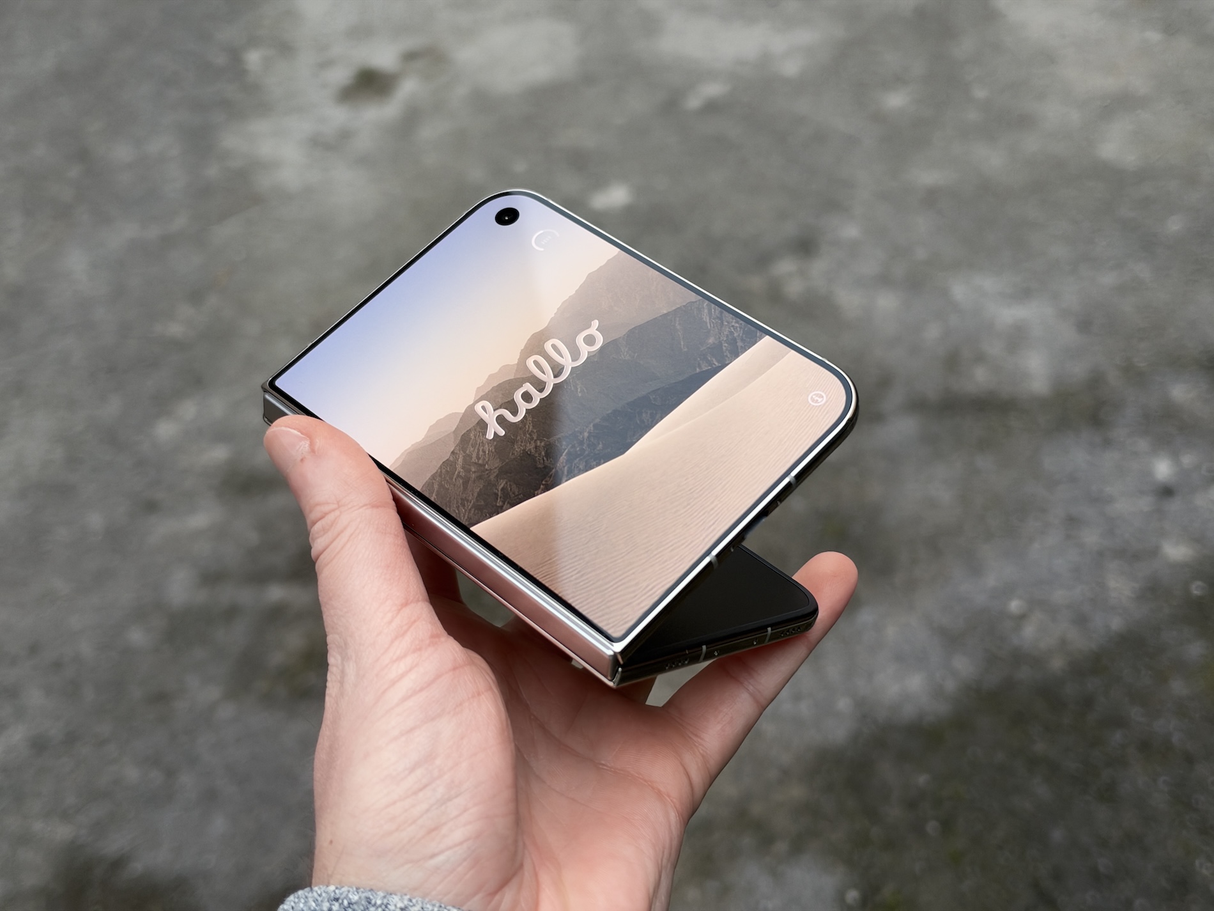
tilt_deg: -40.9
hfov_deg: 39.7
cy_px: 456
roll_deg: +10.5
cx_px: 607
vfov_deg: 30.3
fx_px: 1683
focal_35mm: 48
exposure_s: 1/52
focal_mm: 6.93
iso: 200
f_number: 1.48
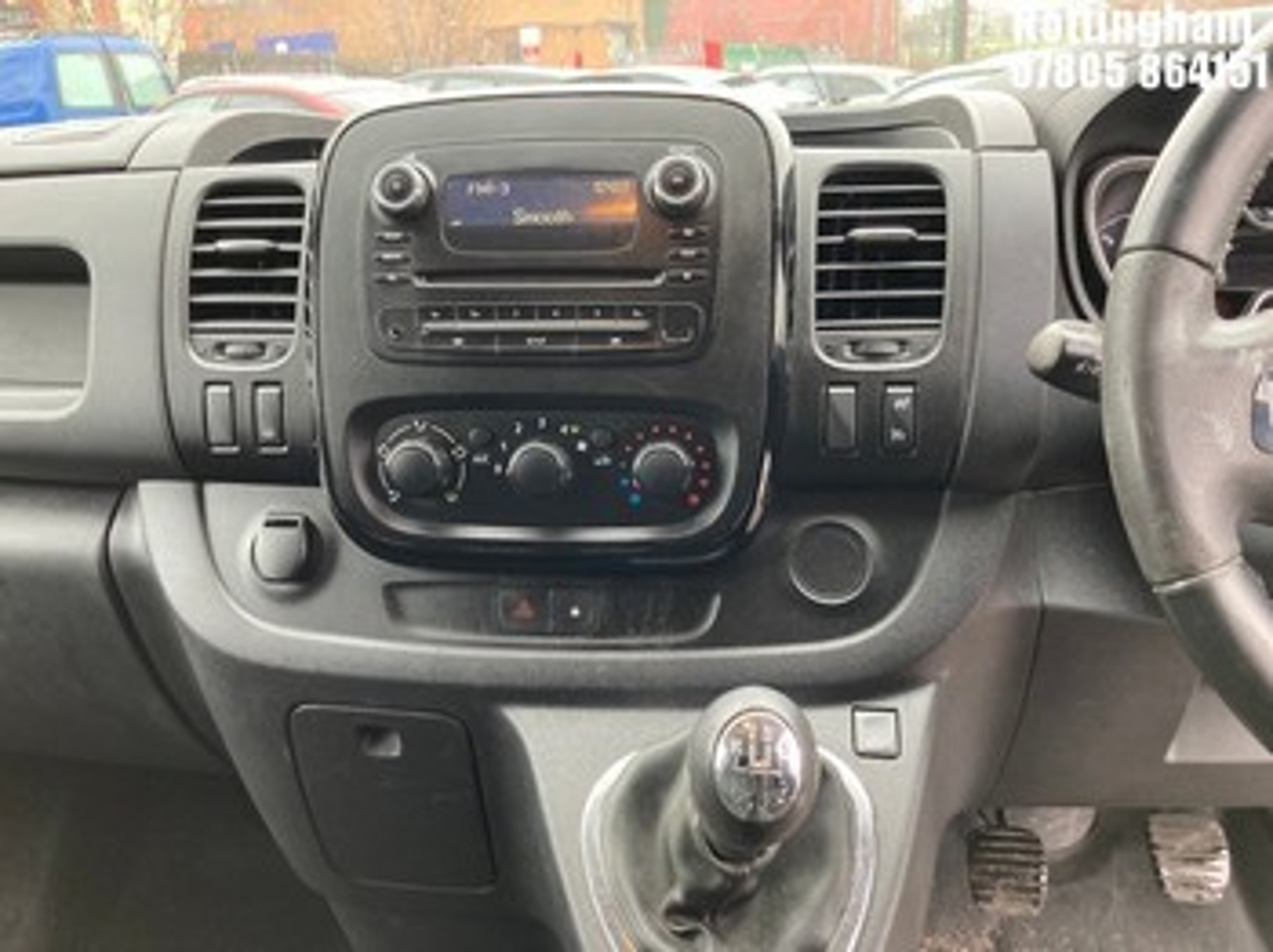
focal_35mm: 28
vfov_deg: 49.7
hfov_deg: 63.5
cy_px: 476
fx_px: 1029
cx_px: 636
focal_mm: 3.99
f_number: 1.8
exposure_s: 1/60
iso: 100
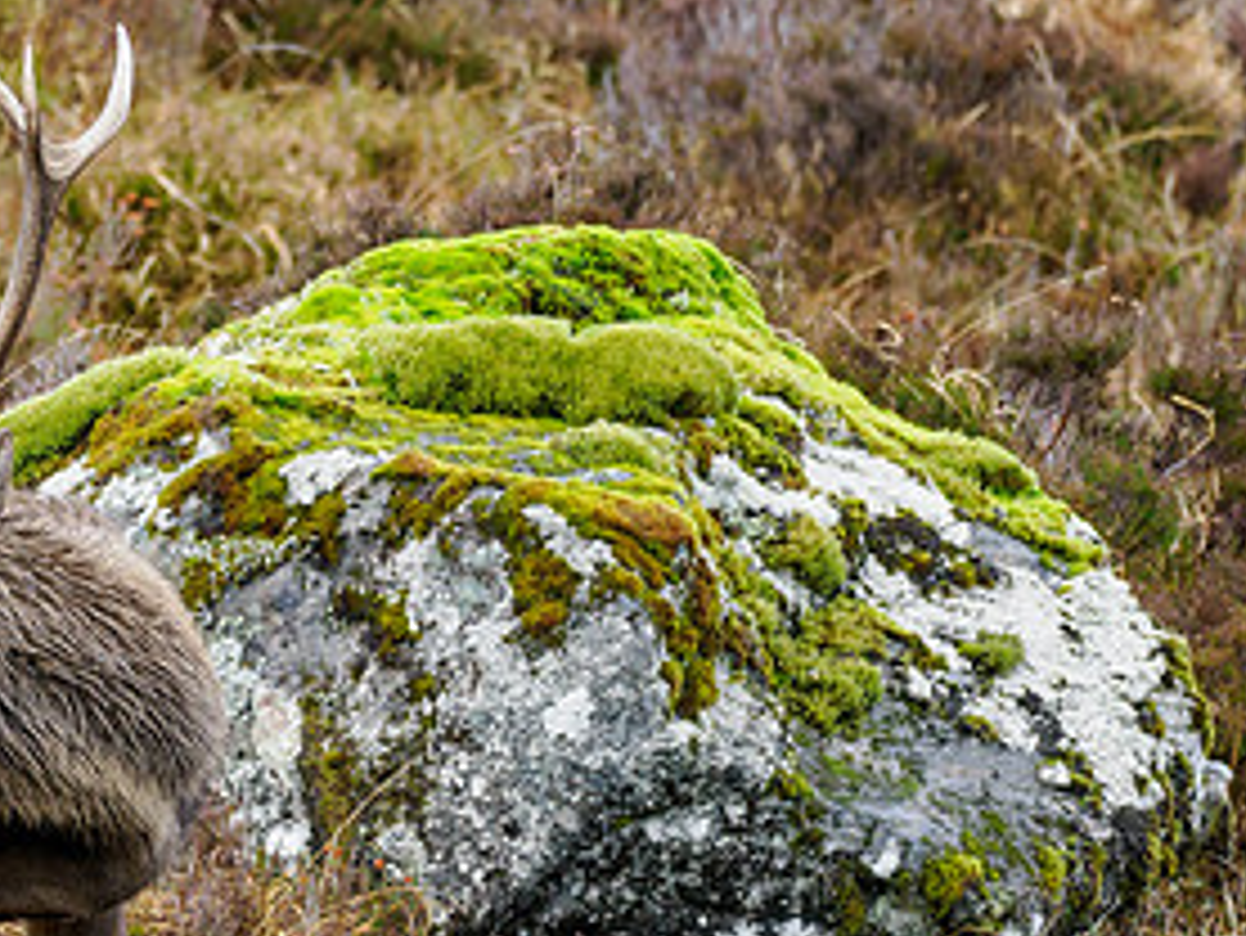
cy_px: 227
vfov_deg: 1.1
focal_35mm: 1361
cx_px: 144
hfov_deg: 1.5
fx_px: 49010
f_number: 4
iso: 640
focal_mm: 300
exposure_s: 1/500
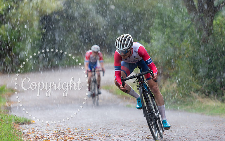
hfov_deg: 10.5
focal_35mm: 200
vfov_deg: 6.6
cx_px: 118
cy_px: 52
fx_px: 1228
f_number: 2.8
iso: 250
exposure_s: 1/250
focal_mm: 165
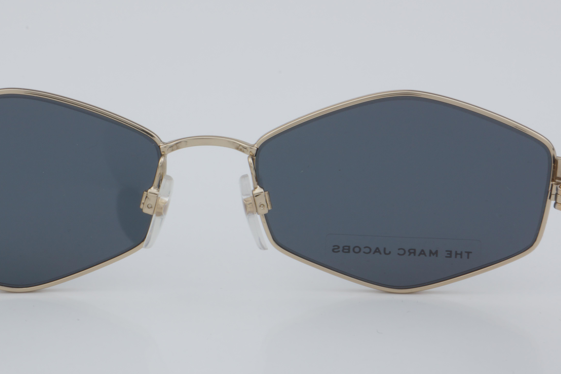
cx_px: 214
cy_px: 224
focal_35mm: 103
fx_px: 1605
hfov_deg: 19.8
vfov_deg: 13.3
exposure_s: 1/4
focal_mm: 50
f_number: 32
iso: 100
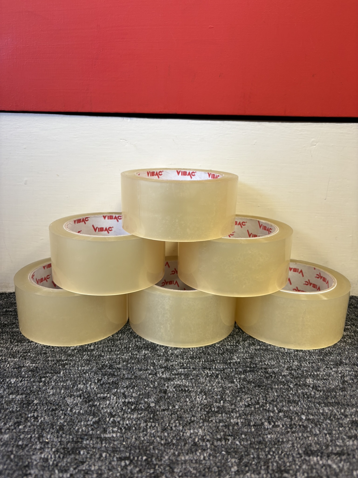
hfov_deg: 53.1
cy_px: 239
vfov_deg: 67.3
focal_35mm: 26
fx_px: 359
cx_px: 179
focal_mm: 5.96
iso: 64
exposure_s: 1/50
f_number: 1.6
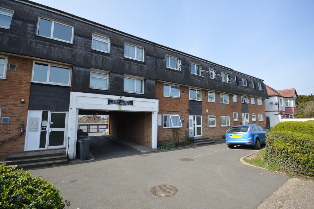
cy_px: 104
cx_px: 157
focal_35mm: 15
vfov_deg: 77.2
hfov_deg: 100.4
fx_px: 131
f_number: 6.3
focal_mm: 10
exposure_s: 1/160
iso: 100
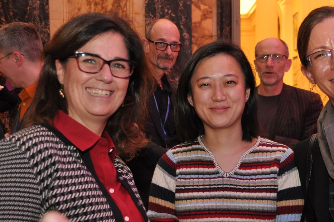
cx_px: 212
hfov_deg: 28.8
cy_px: 130
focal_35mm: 70
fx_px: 648
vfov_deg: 19.4
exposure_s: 1/60
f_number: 4.5
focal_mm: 34
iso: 800
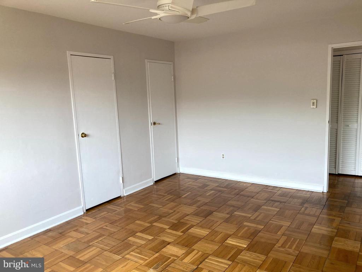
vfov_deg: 49.7
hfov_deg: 63.4
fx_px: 293
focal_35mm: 28
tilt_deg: -8.8
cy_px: 136
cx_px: 181
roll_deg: +1.9
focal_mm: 3.99
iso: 50
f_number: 1.8
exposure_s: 1/120
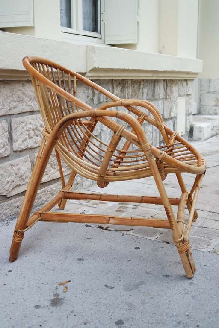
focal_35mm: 49
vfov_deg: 40.3
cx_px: 110
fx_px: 447
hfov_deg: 27.5
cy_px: 164
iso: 200
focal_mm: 32
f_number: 4.5
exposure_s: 1/80
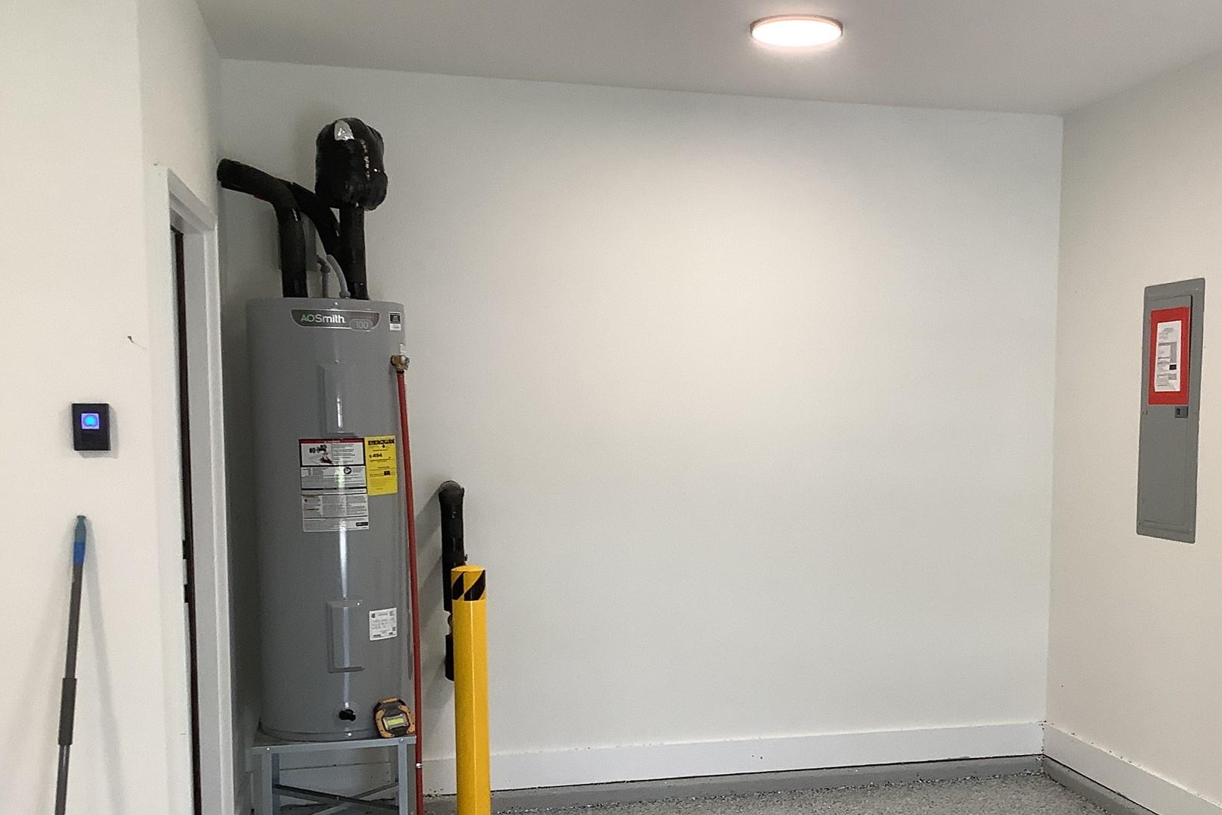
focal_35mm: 41
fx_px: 1392
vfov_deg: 32.3
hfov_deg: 47.0
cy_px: 547
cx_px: 769
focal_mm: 3.3
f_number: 2.4
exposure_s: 1/60
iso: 80
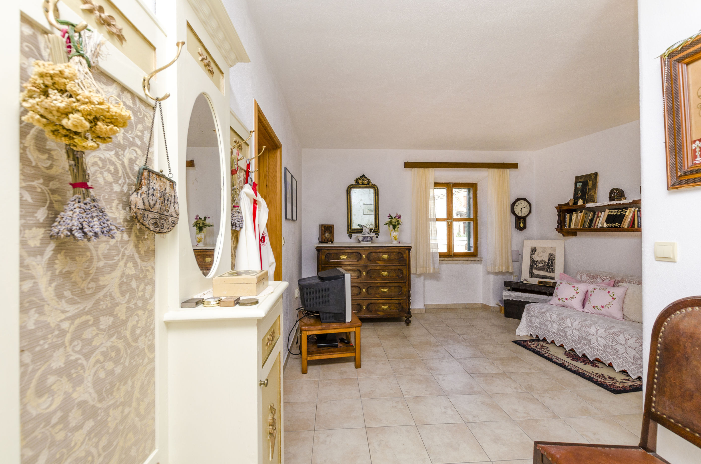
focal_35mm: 15
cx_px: 350
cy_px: 232
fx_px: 292
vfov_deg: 77.1
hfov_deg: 100.5
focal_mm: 10
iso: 125
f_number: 8
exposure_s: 1/160
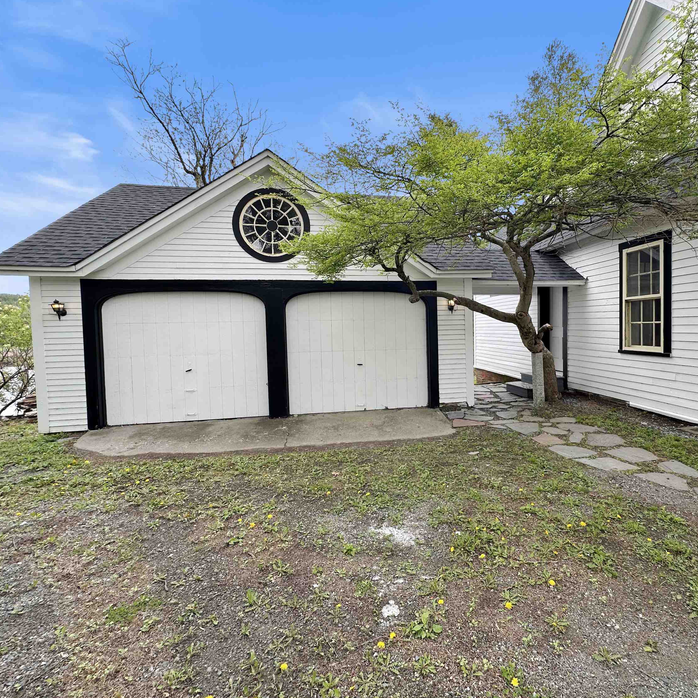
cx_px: 408
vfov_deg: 84.0
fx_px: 388
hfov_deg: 83.2
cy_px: 342
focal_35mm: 17
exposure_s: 1/200
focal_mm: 2.22
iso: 40
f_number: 2.2
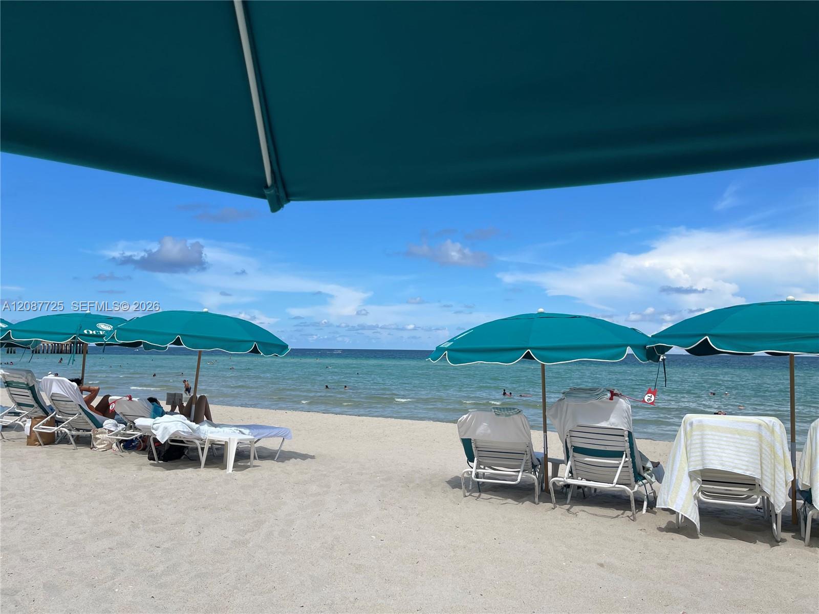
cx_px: 410
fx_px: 615
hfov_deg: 67.3
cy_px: 307
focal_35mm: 26
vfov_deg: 53.1
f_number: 1.6
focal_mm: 5.1
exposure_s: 1/4525
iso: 32
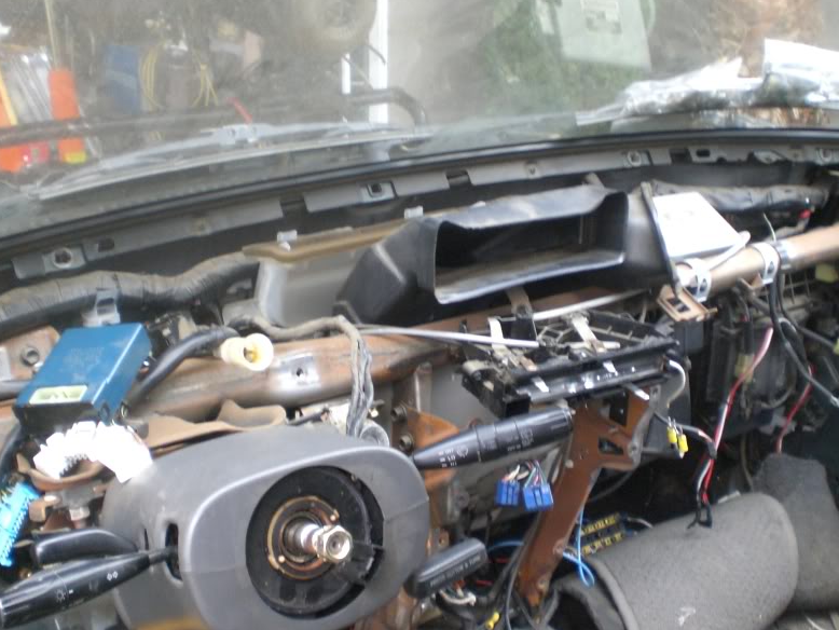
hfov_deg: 38.1
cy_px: 339
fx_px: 1212
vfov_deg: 29.1
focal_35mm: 50
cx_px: 459
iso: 200
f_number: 3.1
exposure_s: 1/80
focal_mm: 6.3
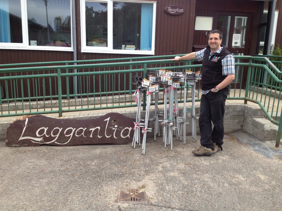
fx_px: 285
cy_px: 106
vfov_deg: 40.7
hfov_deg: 52.6
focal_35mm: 35
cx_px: 141
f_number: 2.4
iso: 50
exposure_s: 1/221
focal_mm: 4.28
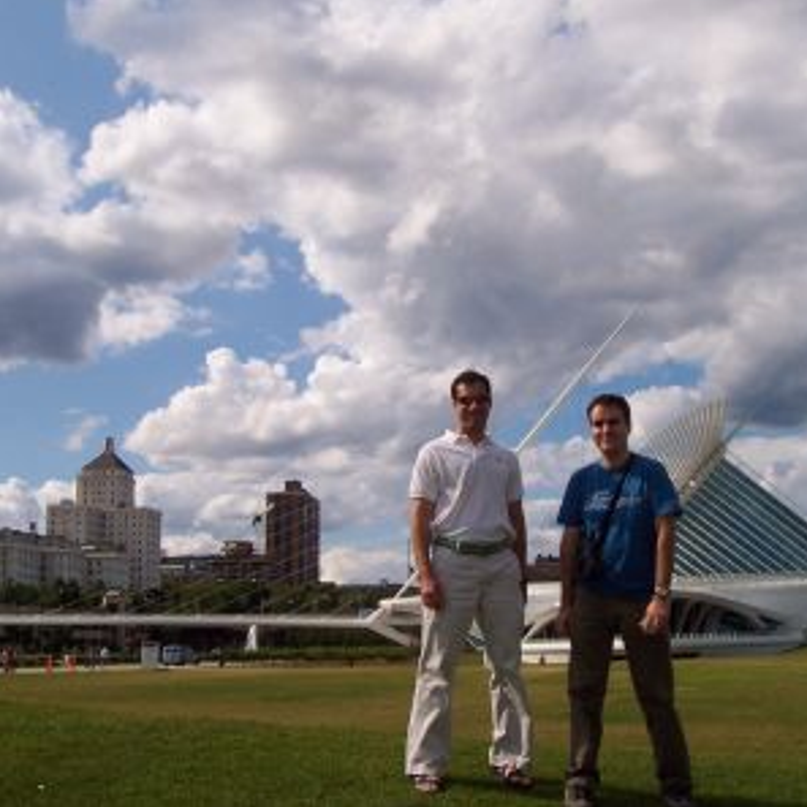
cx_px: 451
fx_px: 1161
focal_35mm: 44
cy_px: 402
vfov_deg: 38.3
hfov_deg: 38.3
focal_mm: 5.6
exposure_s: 1/1000
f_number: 5.6
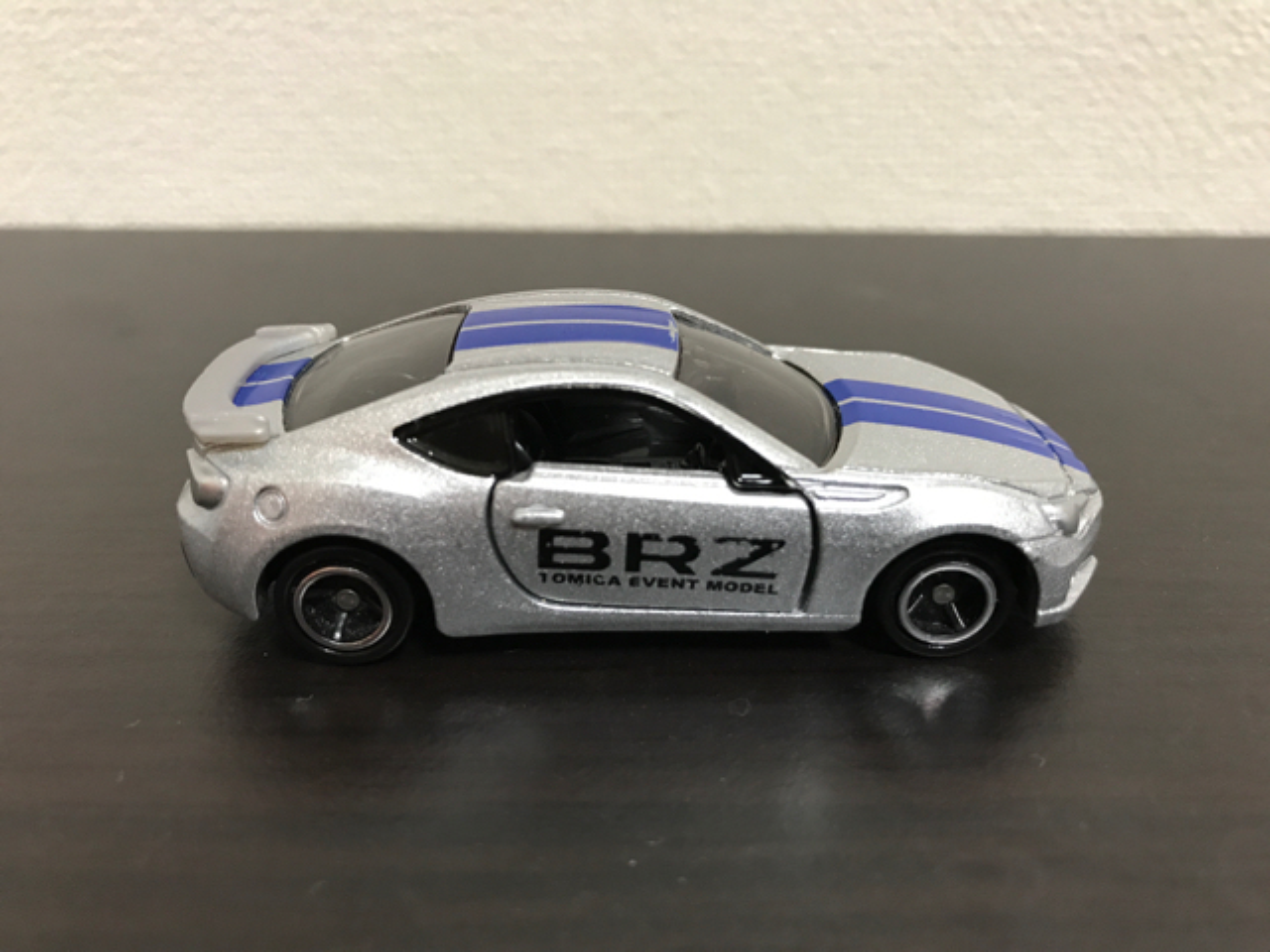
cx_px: 635
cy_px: 476
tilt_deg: -26.2
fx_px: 1027
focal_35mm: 28
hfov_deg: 63.4
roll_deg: +0.3
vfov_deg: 49.7
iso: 64
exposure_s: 1/17
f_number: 1.8
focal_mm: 3.99
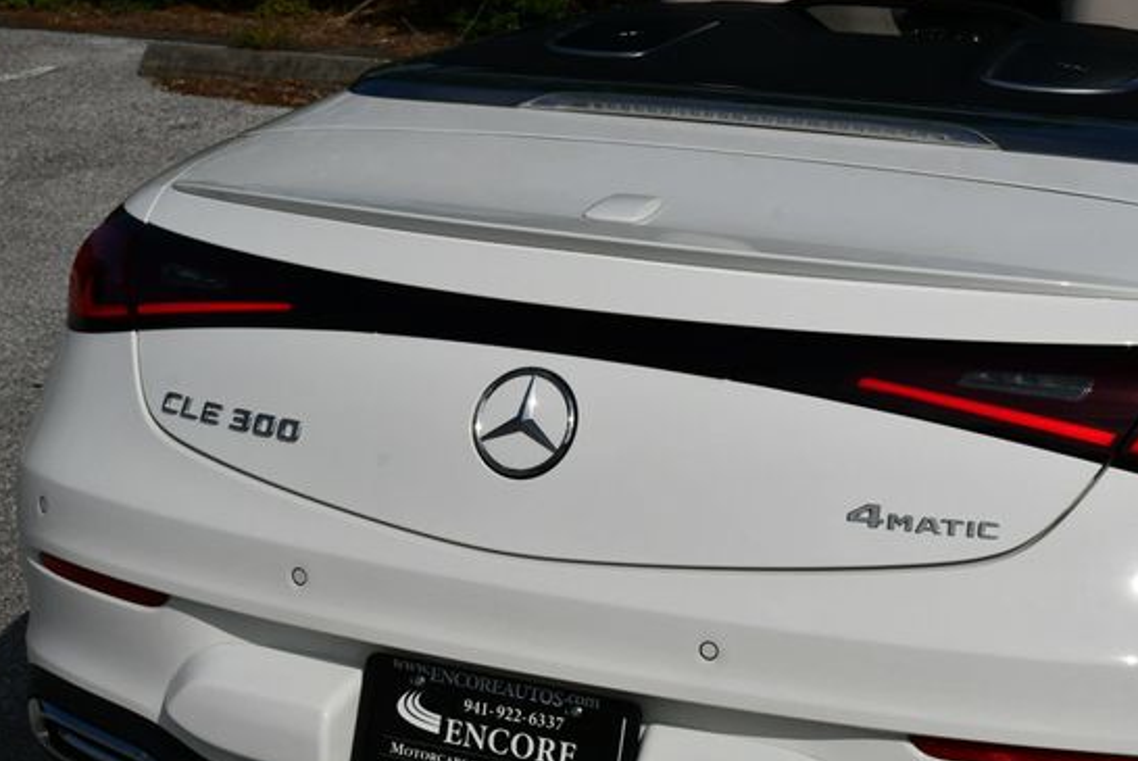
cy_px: 425
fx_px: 2594
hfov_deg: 24.7
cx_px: 511
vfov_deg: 16.7
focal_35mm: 82
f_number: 13
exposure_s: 1/640
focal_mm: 35
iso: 100
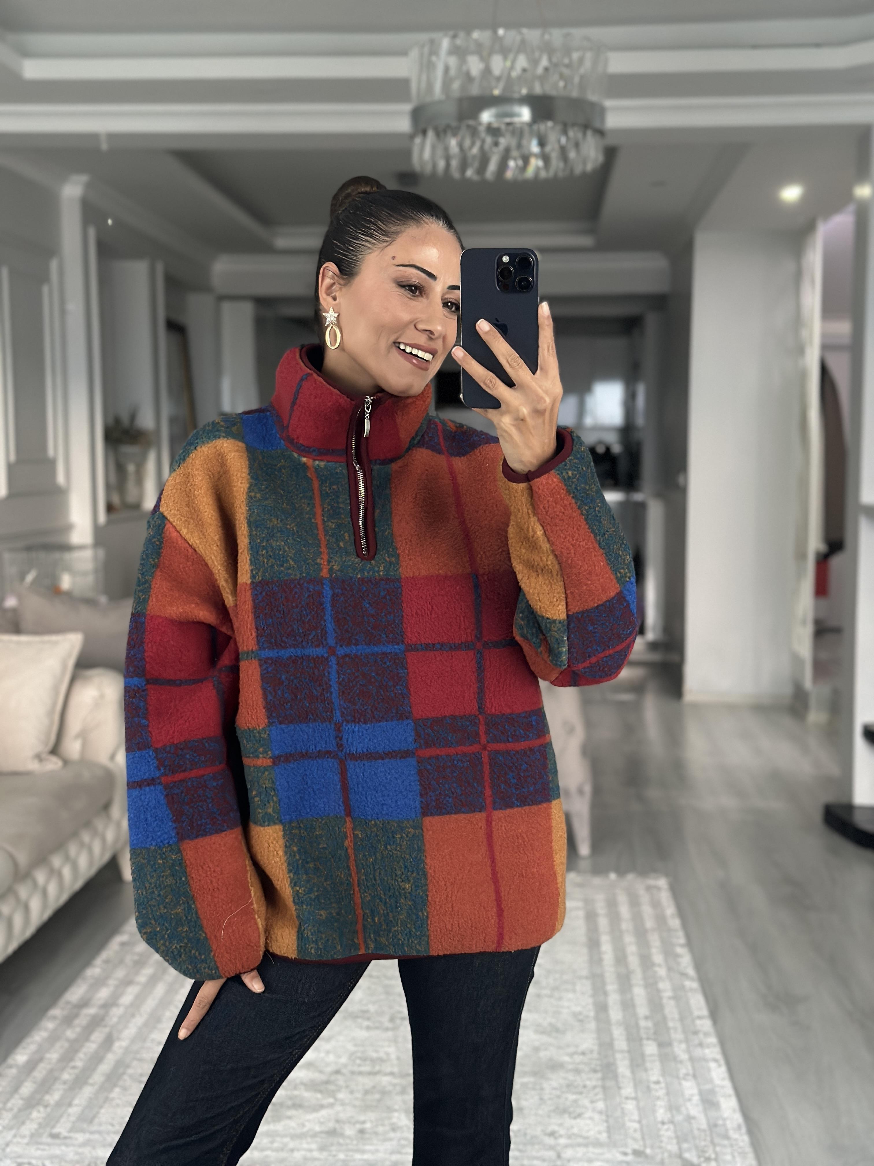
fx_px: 1616
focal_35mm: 48
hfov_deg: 30.3
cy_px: 583
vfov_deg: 39.7
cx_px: 437
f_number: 1.78
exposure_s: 1/40
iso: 500
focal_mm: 6.86
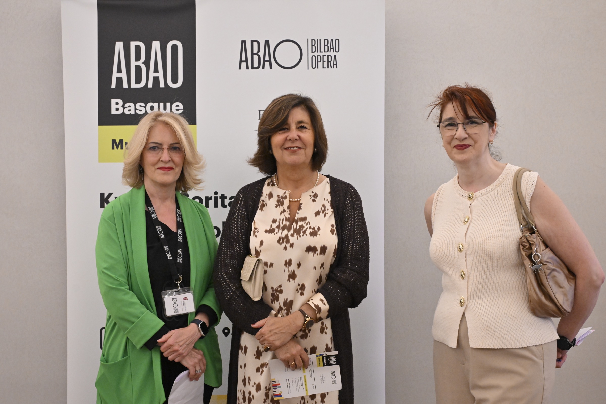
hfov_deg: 43.6
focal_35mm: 45
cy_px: 202
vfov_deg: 29.9
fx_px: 757
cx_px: 303
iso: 5000
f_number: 5.6
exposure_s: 1/100
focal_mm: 45
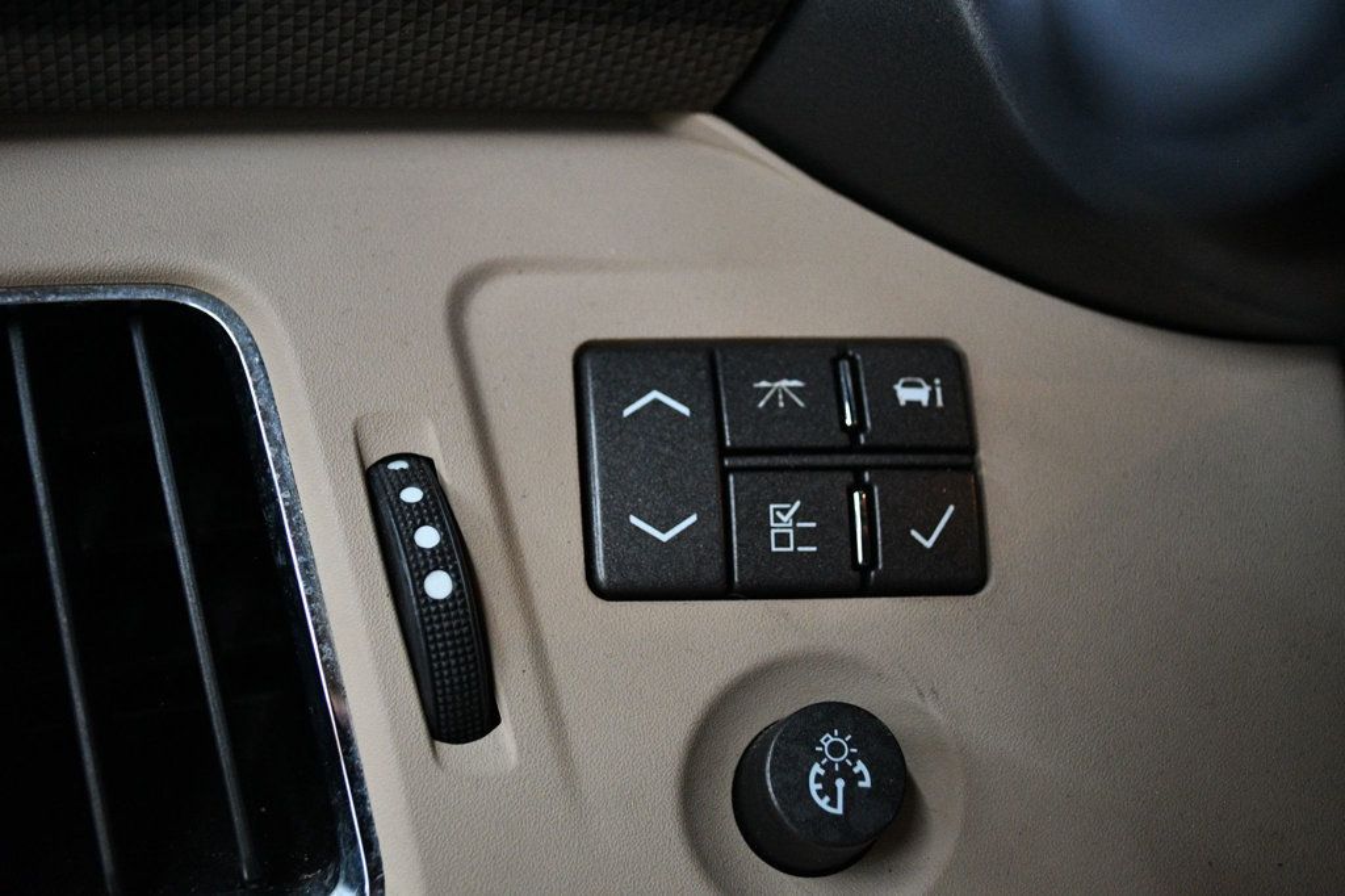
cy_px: 448
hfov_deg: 41.1
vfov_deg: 28.1
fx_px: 1793
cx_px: 672
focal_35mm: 48
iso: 3200
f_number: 4.8
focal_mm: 32
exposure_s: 1/80
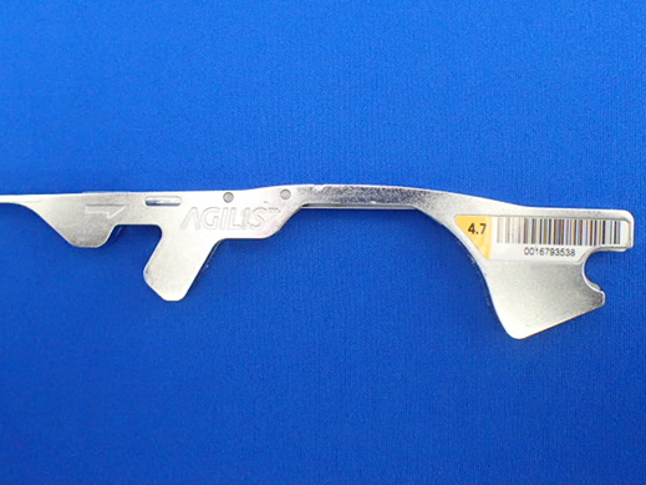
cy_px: 188
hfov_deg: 50.1
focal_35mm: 37
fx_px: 690
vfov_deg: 38.5
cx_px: 300
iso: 1600
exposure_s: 1/100
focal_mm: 5.5
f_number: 2.3
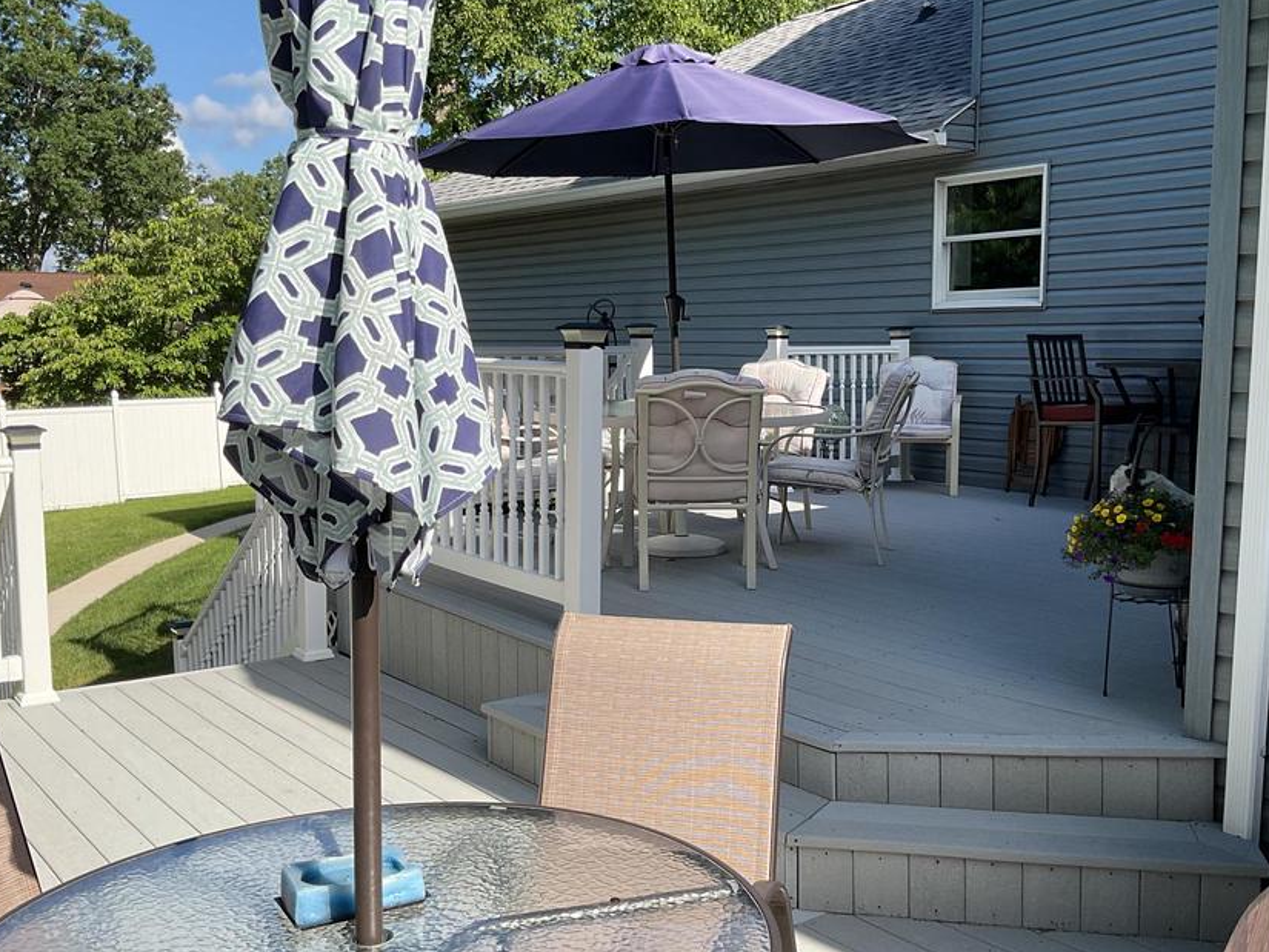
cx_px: 694
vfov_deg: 39.7
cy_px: 488
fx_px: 1320
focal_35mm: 36
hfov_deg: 51.3
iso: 16
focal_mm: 3
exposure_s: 1/1250
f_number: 1.8
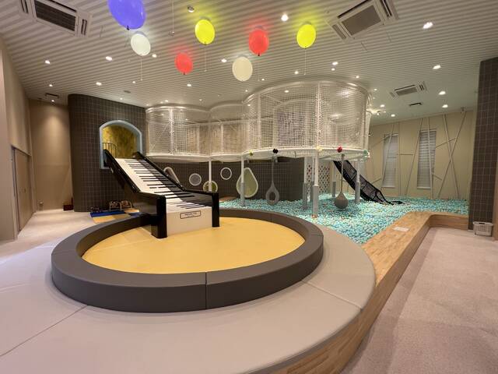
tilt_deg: -2.8
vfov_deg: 89.9
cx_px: 249
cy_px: 187
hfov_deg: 106.2
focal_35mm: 13
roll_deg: -0.4
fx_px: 187
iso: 50
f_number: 1.8
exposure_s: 1/100
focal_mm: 1.57
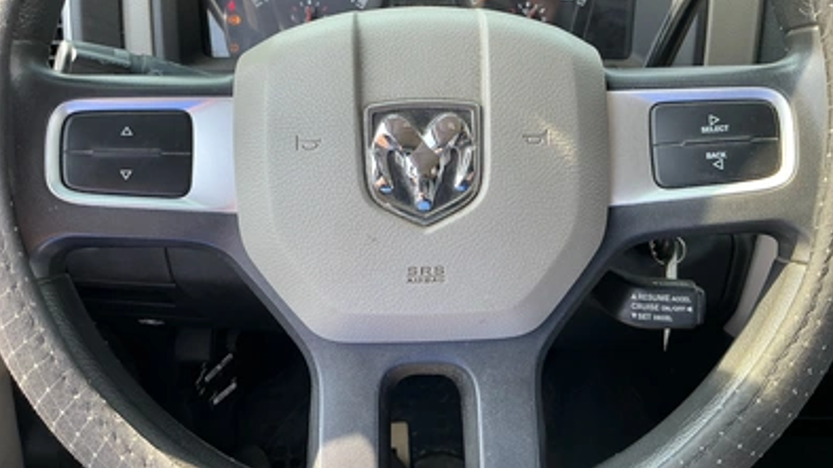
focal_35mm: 31
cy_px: 178
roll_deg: +0.9
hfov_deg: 62.7
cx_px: 421
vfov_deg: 37.5
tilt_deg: -32.9
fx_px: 684
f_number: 1.8
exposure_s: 1/122
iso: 25
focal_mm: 3
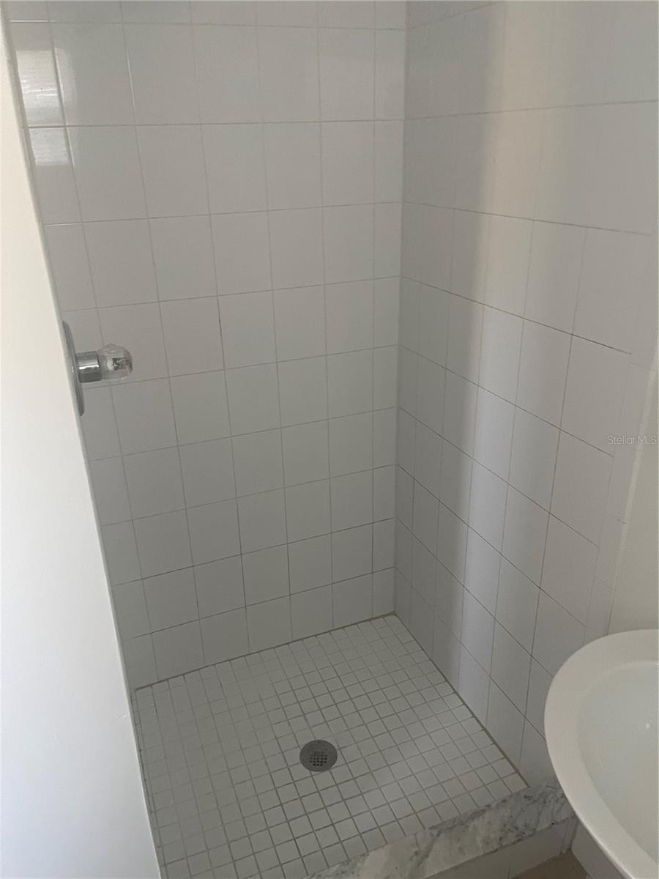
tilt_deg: -22.6
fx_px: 635
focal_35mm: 25
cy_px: 440
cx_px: 330
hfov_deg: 54.9
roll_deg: +2.3
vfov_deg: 69.4
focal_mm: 5.1
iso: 400
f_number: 1.6
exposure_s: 1/60
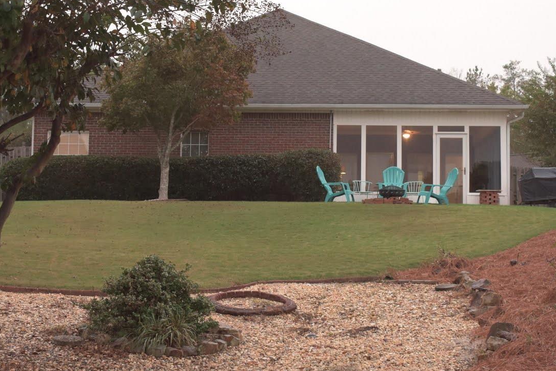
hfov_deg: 32.4
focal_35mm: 62
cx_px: 253
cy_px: 194
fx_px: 958
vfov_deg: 21.9
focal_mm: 28
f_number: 5.6
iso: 2500
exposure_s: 1/80
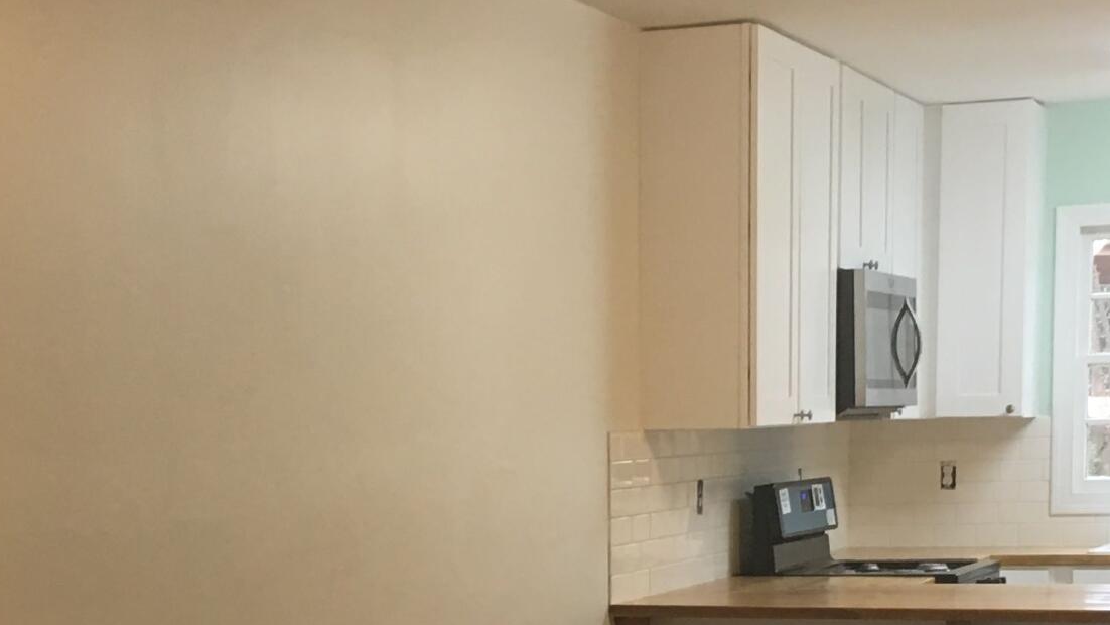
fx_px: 2531
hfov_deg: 24.7
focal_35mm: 86
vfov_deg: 13.6
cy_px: 777
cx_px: 423
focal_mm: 4.15
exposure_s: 1/30
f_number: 2.2
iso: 80
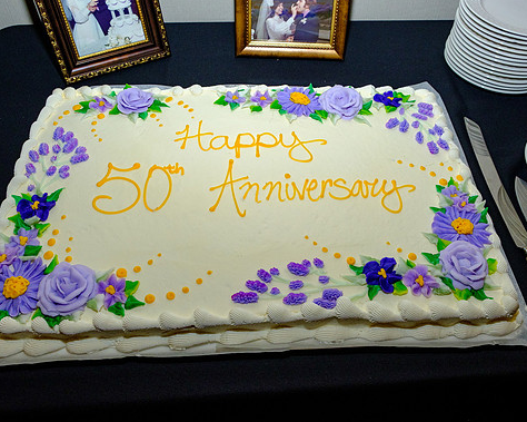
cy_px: 209
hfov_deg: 57.1
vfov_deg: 47.1
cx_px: 285
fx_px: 483
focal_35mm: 31
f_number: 5.6
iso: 1600
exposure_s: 1/160
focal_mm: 18
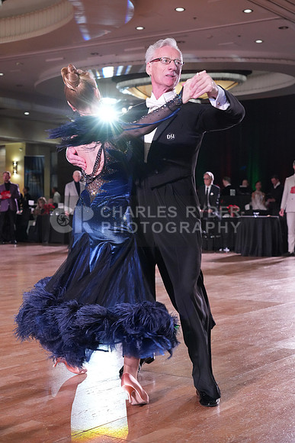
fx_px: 725
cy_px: 222
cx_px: 148
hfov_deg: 23.0
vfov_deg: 33.9
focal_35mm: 59
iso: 5000
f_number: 5.6
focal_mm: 59
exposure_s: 1/320
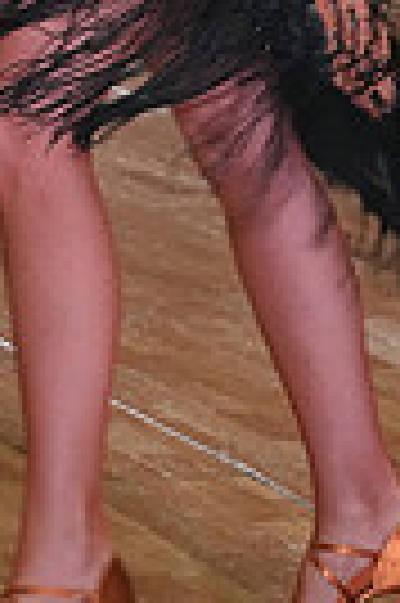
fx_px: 5063
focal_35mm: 303
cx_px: -290
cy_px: -364
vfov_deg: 6.7
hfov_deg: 4.5
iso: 3200
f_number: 6.3
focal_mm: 70
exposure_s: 1/200
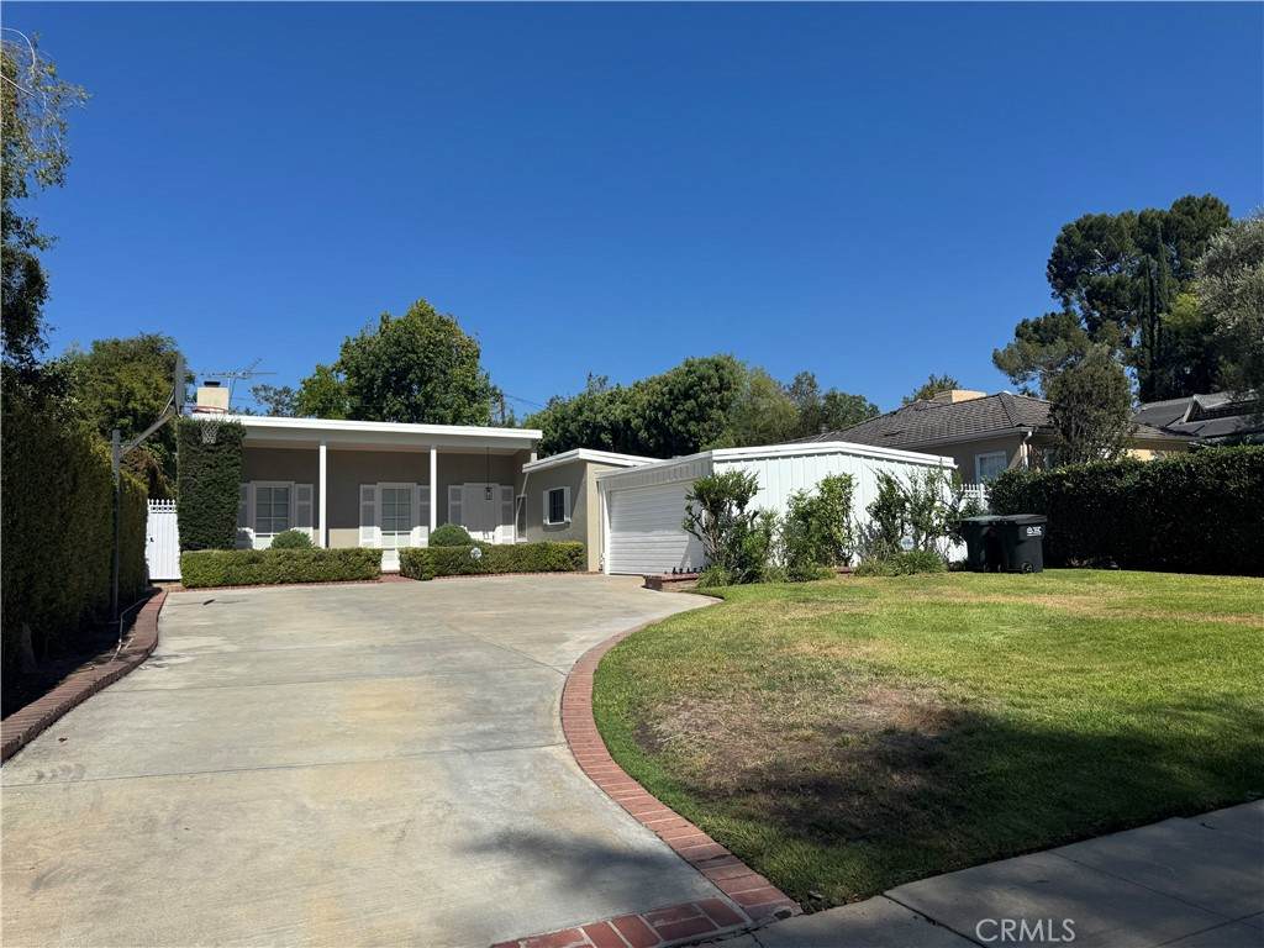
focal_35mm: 24
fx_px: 876
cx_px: 632
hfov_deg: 71.6
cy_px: 474
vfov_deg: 56.8
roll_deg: +0.5
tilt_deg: +3.7
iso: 80
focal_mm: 6.76
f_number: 1.78
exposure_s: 1/7092
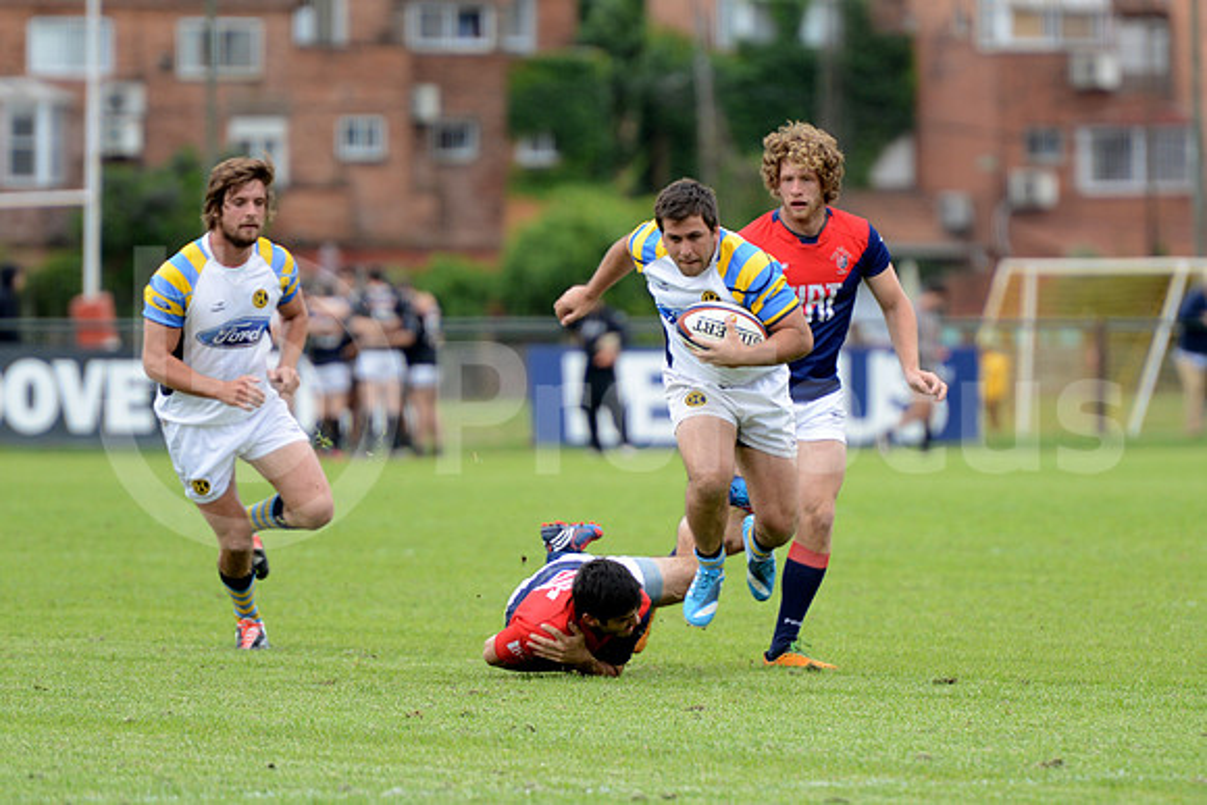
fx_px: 9054
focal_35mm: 270
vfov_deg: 5.1
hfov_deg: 7.6
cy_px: 402
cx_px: 604
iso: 320
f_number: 4
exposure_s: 1/800
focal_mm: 270
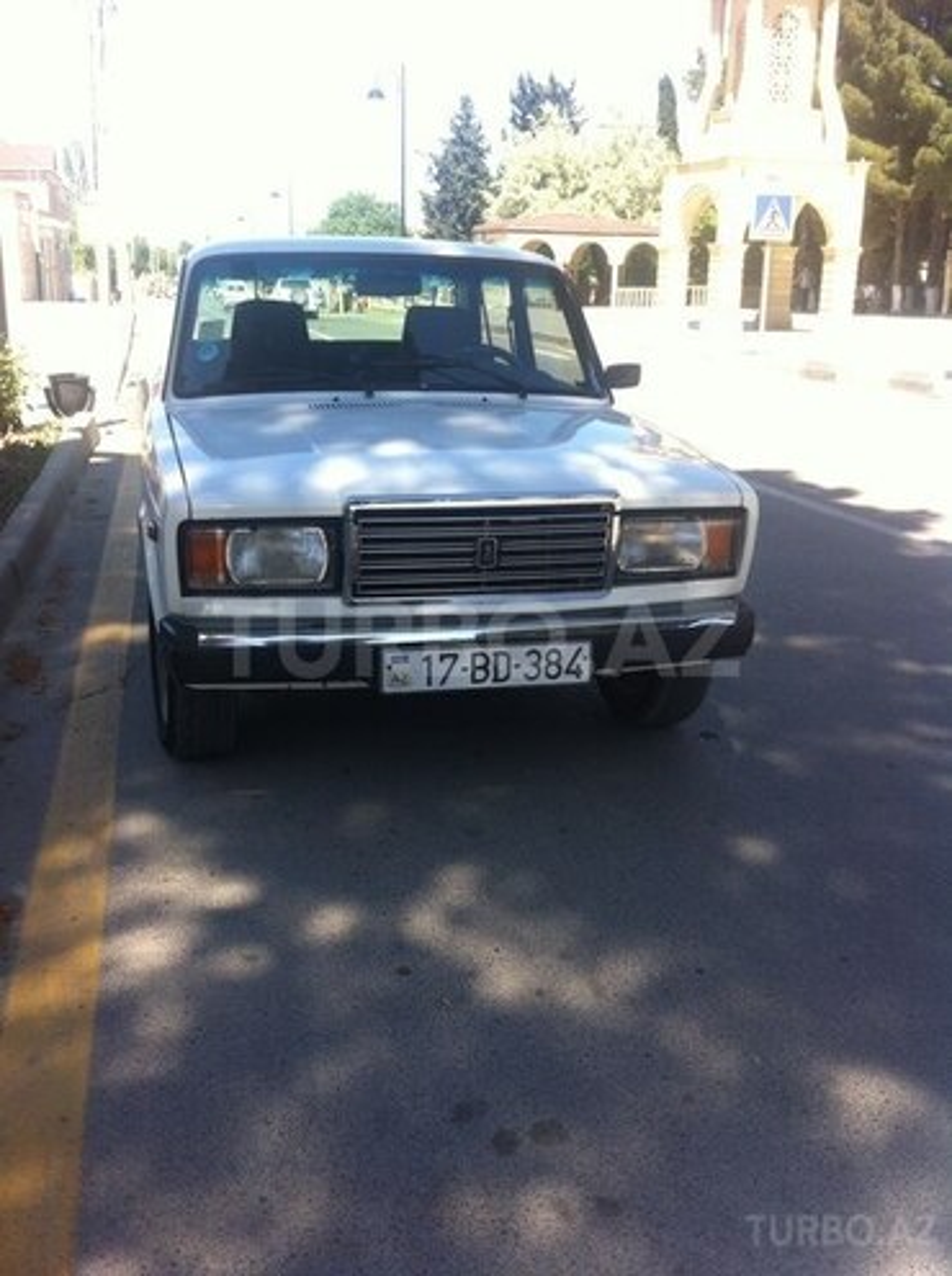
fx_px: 1288
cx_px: 476
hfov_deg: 40.6
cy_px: 638
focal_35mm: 35
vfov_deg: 52.7
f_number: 2.8
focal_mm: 3.85
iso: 80
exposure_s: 1/413
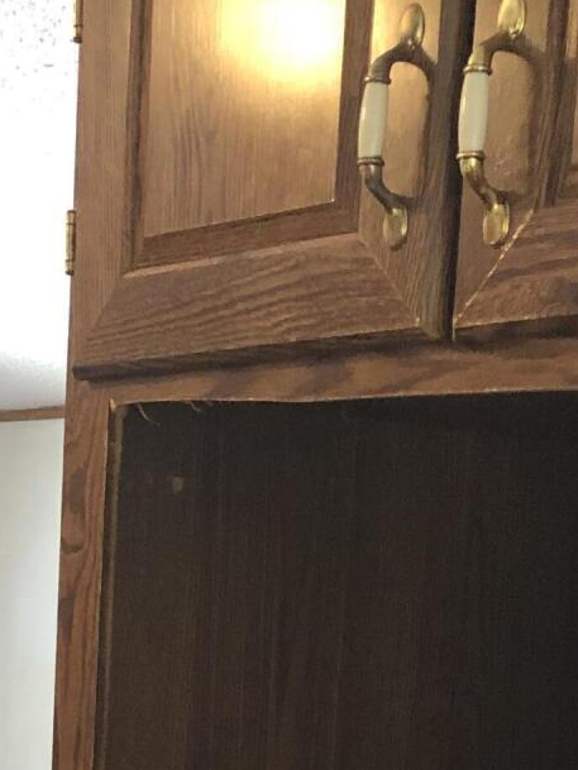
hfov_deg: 15.9
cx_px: 91
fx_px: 2048
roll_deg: -2.0
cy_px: 1058
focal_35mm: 92
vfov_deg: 19.3
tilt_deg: -11.5
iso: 80
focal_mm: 4
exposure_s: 1/15
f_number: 1.8
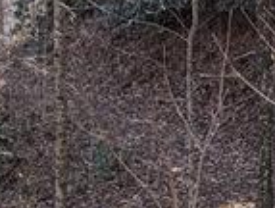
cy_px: 227
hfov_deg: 11.4
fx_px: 1362
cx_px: 308
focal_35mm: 171
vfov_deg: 8.7
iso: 40
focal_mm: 6.81
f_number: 1.85
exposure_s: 1/745
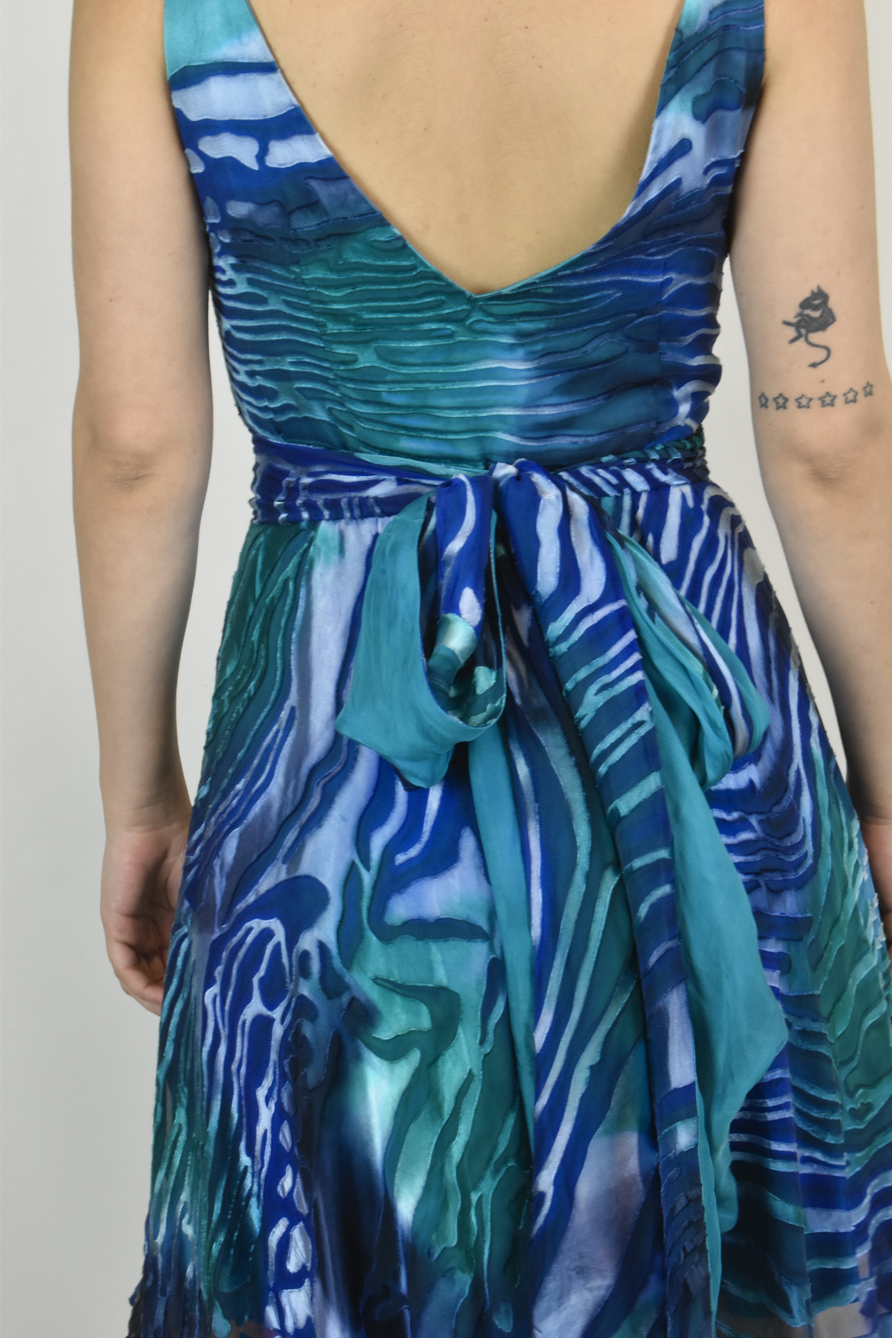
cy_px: 669
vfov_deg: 24.6
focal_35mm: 82
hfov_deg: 16.6
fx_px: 3066
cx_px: 446
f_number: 18
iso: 1600
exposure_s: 1/30
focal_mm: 55
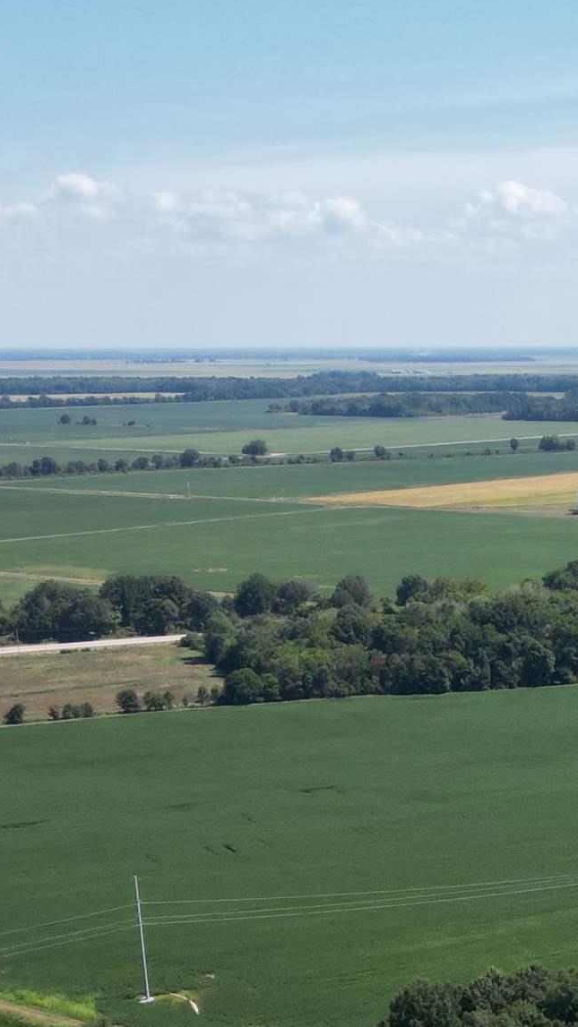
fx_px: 1908
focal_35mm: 70
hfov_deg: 16.5
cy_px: 941
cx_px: 686
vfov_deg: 28.9
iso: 130
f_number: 1.7
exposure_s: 1/3000
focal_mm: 6.72
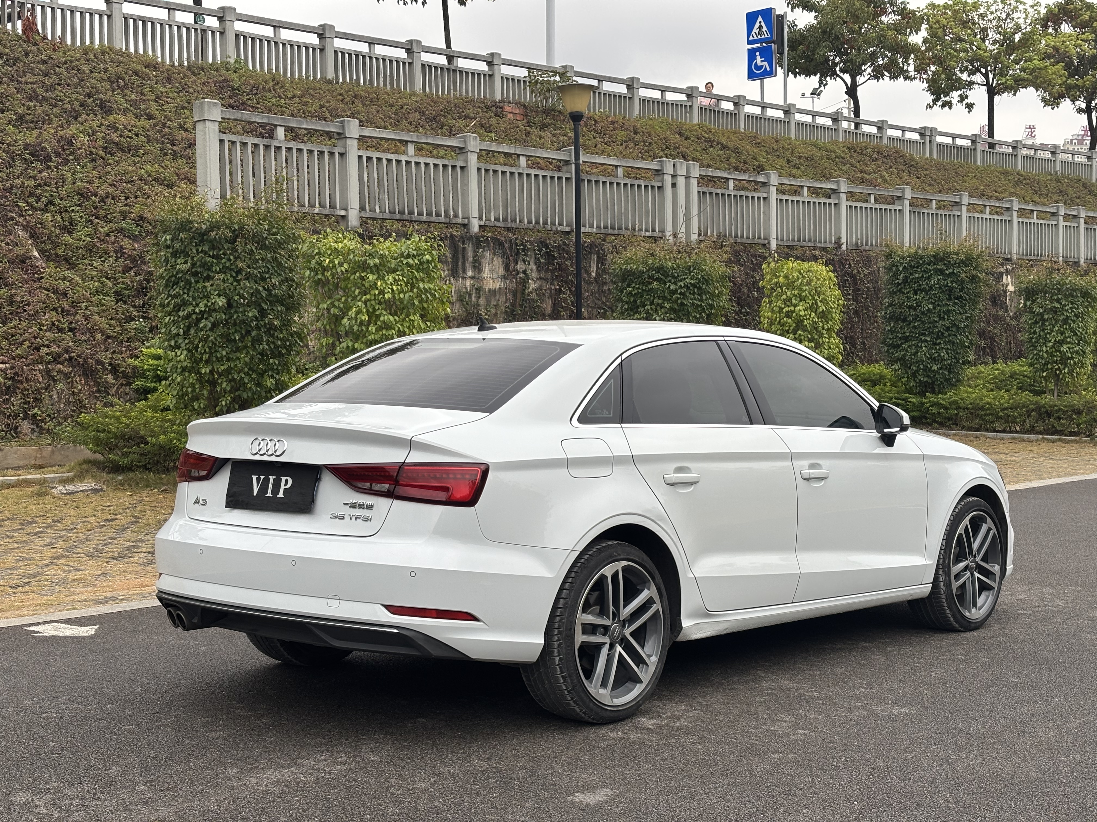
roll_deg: +0.9
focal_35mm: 52
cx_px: 548
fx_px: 1648
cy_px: 411
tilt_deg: -1.4
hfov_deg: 36.8
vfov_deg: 28.0
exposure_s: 1/292
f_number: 1.6
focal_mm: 5.96
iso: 32
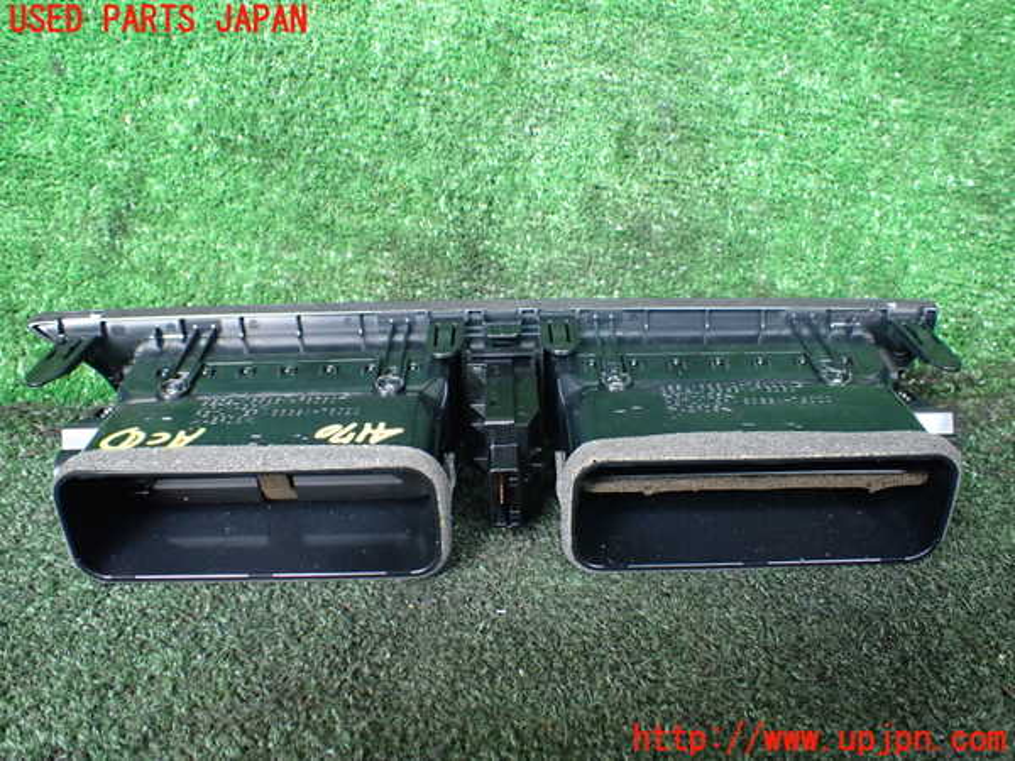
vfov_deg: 46.8
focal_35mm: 30
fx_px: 880
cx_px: 508
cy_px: 380
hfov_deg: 60.0
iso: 500
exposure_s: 1/125
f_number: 2.3
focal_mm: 5.4
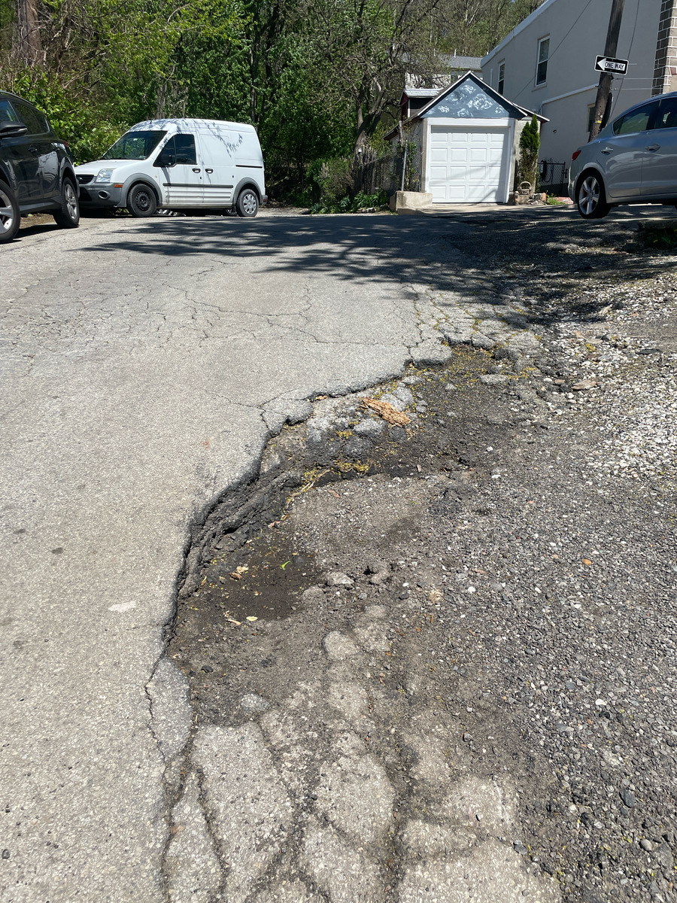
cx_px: 338
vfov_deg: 67.3
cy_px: 452
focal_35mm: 26
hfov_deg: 53.1
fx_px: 678
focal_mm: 4.2
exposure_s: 1/3731
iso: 32
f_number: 1.6
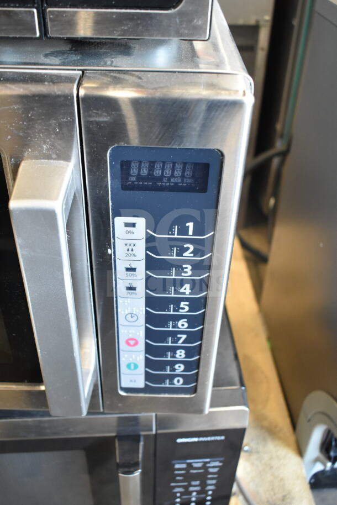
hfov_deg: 38.4
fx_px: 484
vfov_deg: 55.1
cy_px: 252
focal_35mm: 34
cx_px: 168
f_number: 3.8
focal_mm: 23
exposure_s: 1/40
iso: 1800
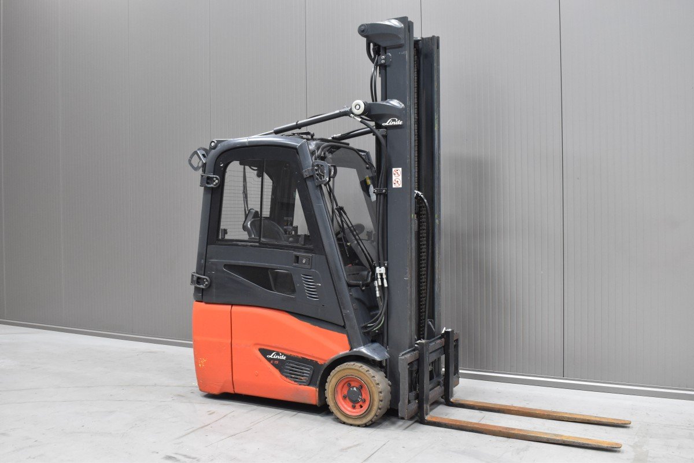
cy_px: 232
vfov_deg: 40.0
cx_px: 347
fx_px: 636
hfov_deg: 57.2
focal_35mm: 33
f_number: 5.6
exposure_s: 1/20
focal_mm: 22
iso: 1250
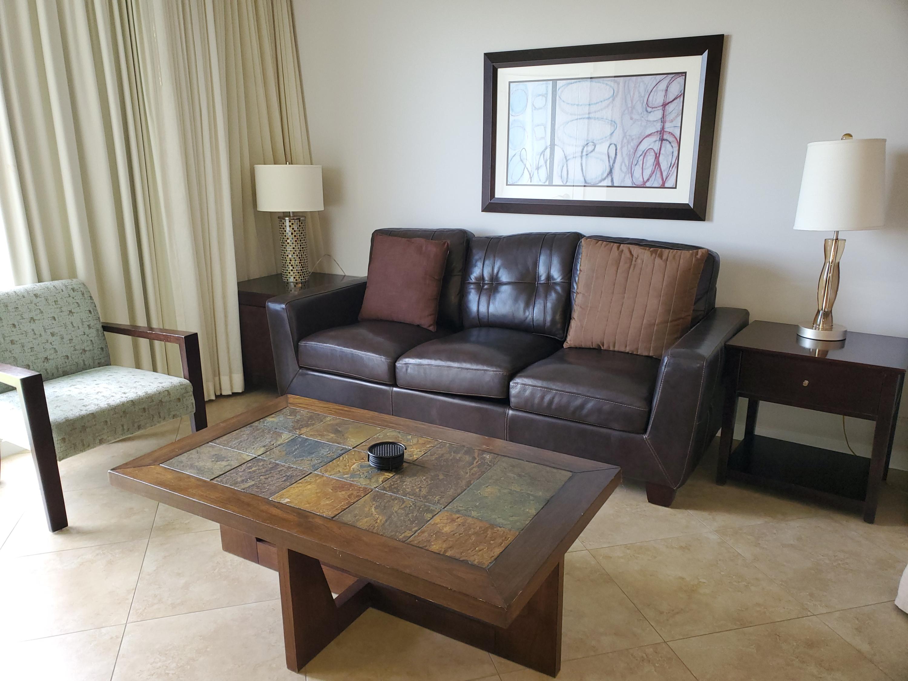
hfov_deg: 67.3
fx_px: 682
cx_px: 454
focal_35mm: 26
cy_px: 340
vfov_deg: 53.1
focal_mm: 4.3
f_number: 2.4
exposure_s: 1/20
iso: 160
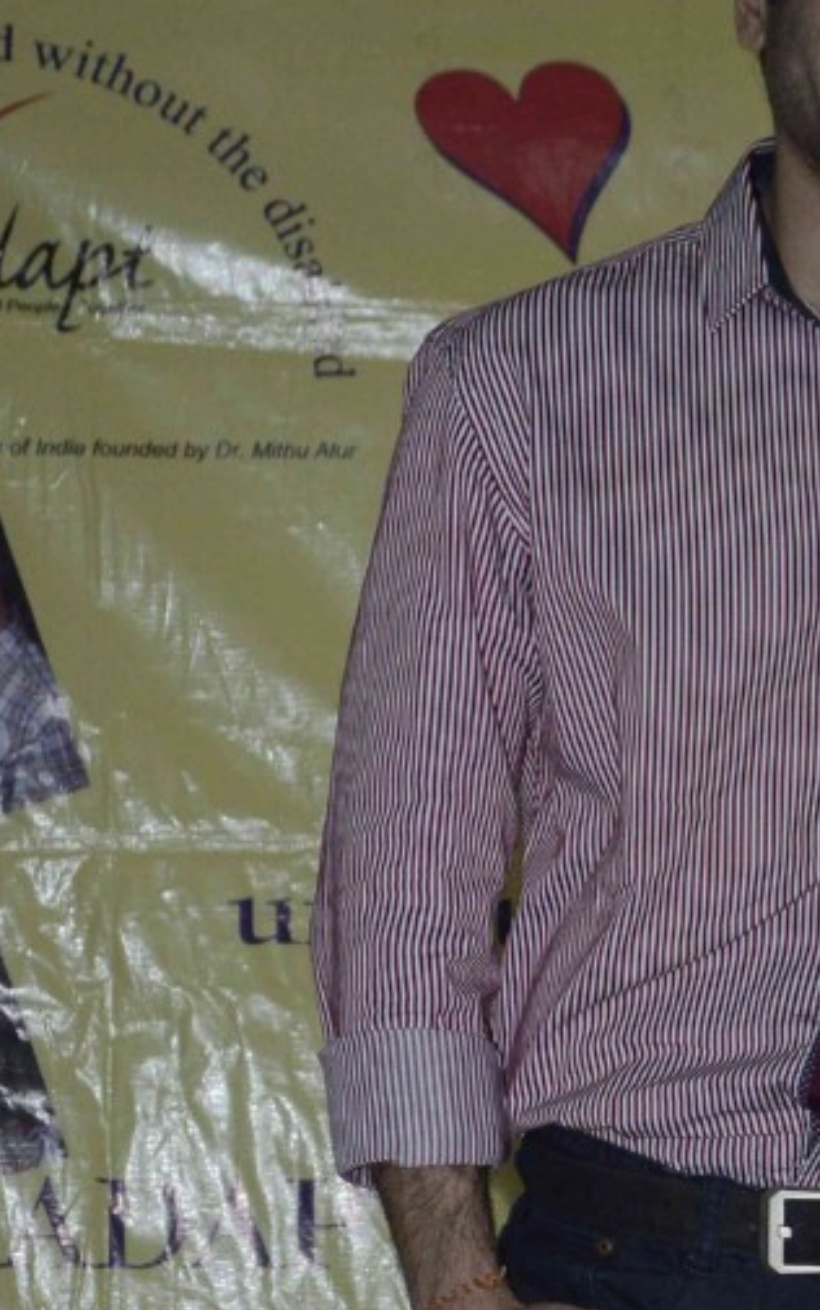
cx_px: 732
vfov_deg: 9.6
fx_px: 7774
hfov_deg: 6.0
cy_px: 1297
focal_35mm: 218
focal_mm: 45
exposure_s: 1/160
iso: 800
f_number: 7.1
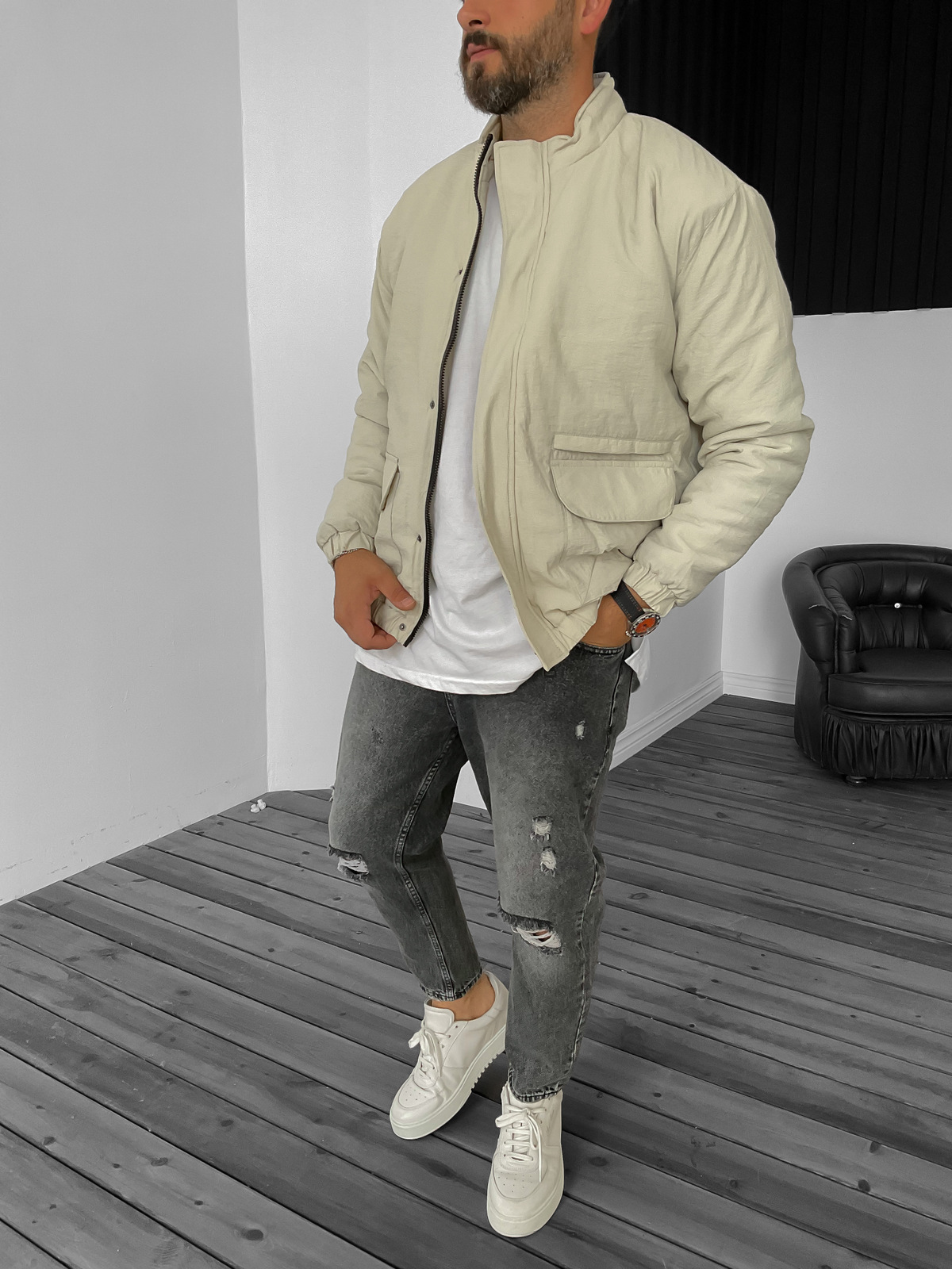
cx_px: 476
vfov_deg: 61.7
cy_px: 634
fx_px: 1063
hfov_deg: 48.2
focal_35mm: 29
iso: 64
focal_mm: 3
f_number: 1.8
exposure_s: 1/90
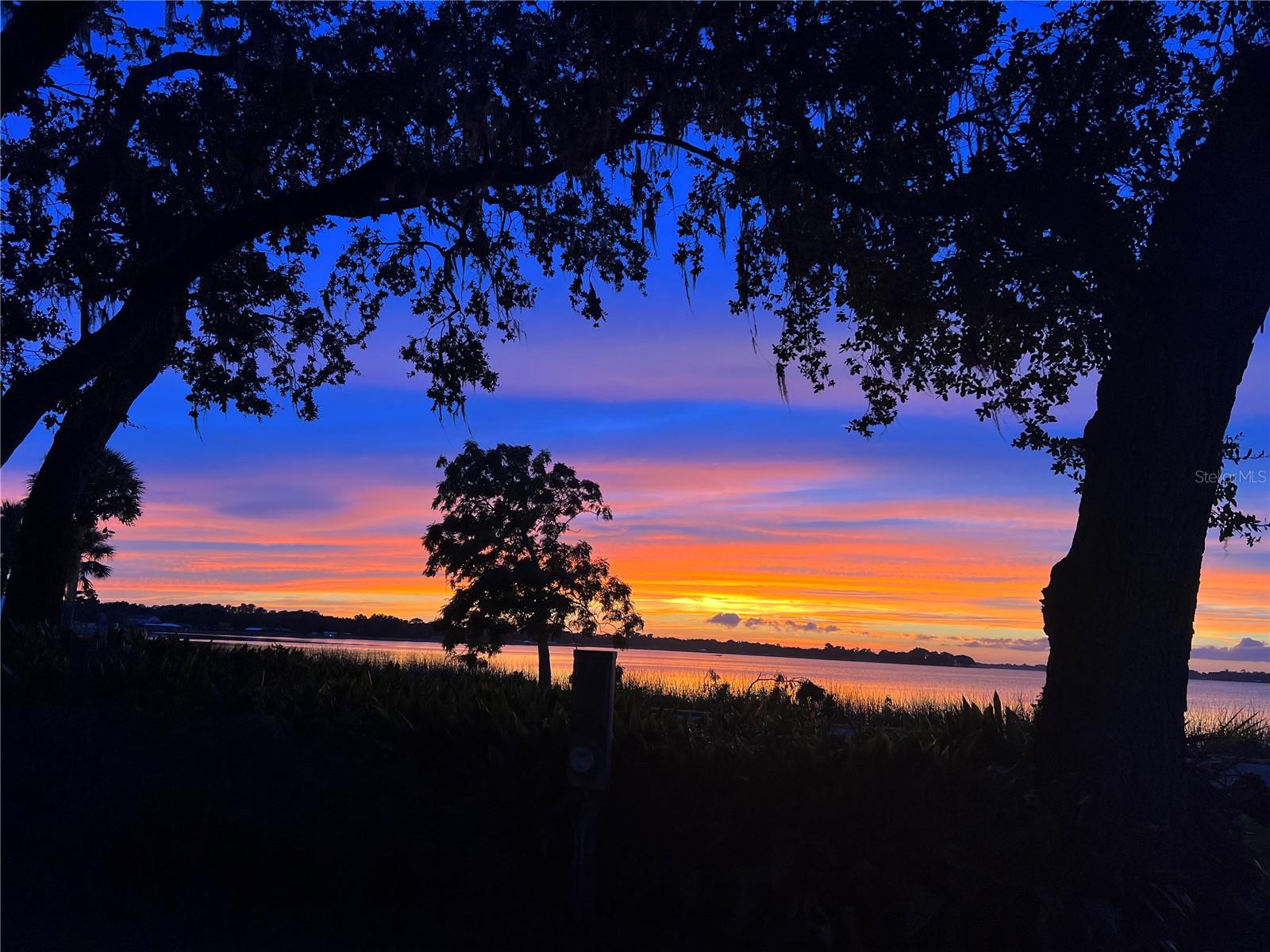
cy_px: 476
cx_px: 635
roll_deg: -2.9
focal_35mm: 26
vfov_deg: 53.1
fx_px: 954
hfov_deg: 67.3
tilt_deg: +9.5
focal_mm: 5.7
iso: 64
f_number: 1.5
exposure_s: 1/120
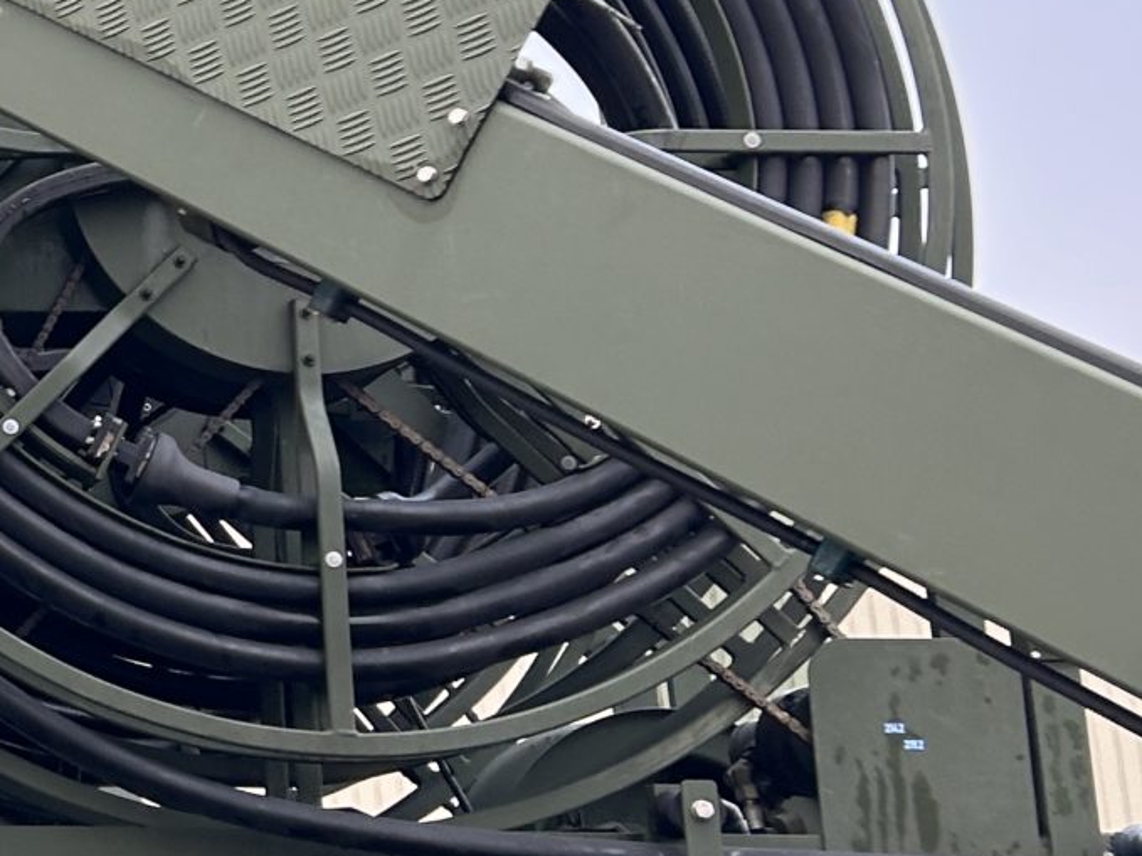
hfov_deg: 17.2
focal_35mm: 98
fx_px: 3233
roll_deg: +1.9
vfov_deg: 15.0
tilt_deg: +14.7
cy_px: 249
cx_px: -767
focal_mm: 5.7
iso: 32
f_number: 1.5
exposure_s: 1/131
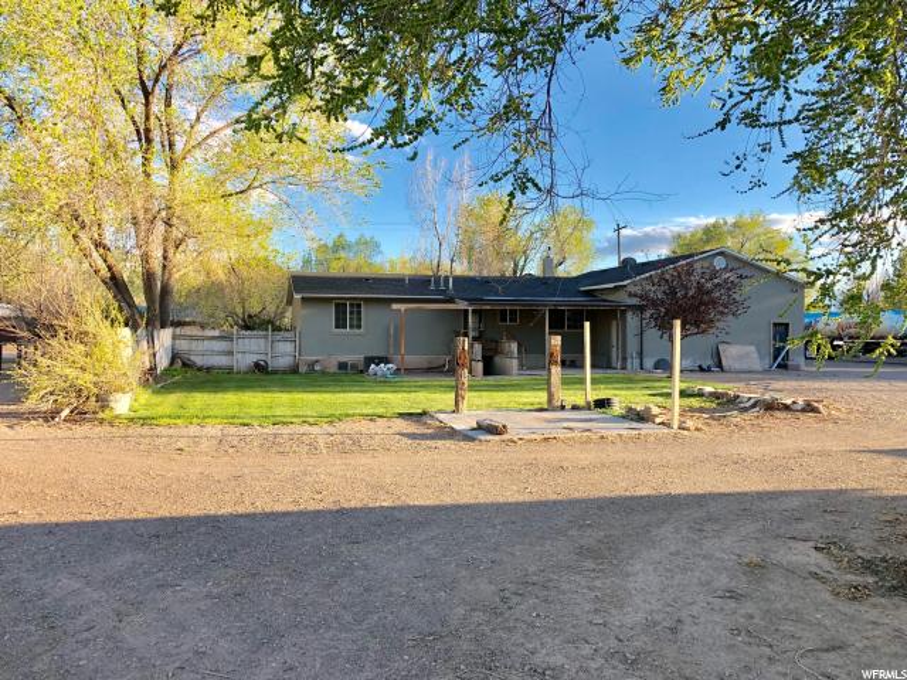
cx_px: 454
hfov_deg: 63.4
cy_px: 340
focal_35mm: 28
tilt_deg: -1.2
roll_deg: +1.9
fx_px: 734
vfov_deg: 49.7
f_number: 1.8
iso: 20
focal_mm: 3.99
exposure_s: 1/375
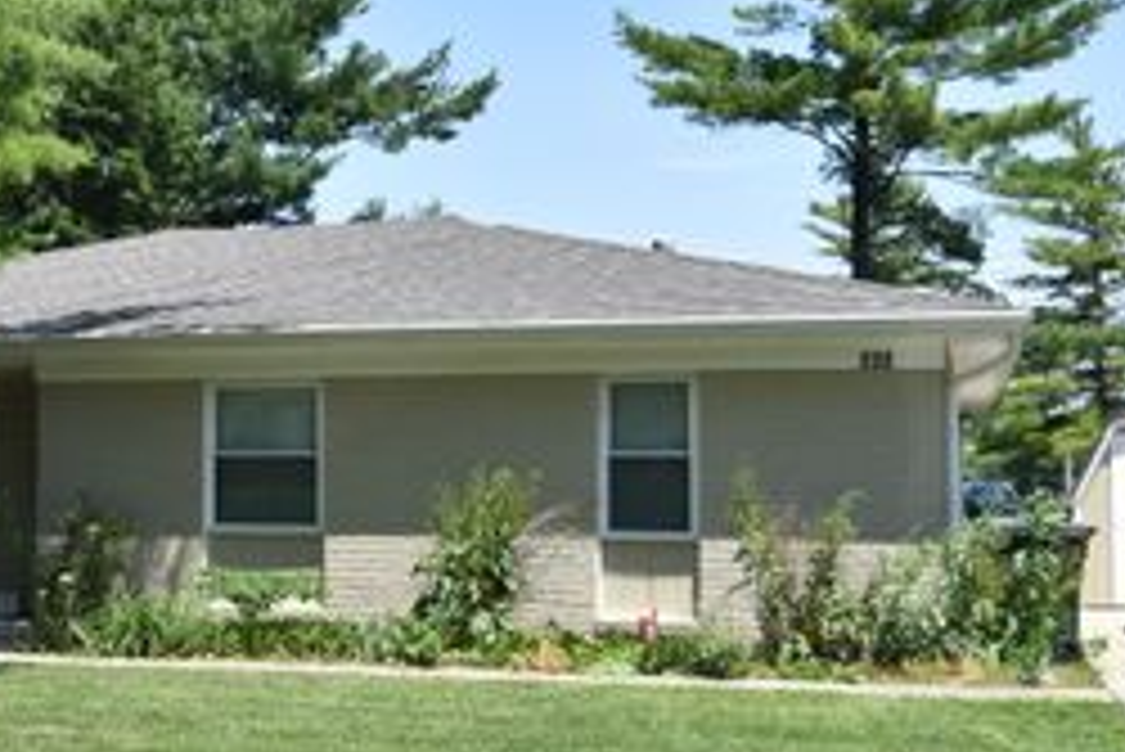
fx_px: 1782
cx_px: 270
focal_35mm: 57
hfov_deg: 34.2
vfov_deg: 23.8
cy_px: 439
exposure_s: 1/320
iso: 200
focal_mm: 19
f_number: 9
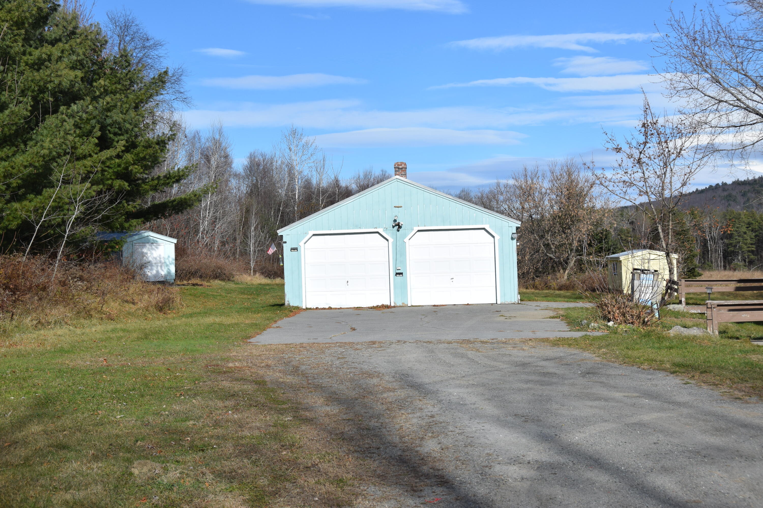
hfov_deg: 33.4
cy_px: 254
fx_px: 1272
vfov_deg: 22.6
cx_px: 382
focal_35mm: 60
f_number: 11
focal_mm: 40
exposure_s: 1/500
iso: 200
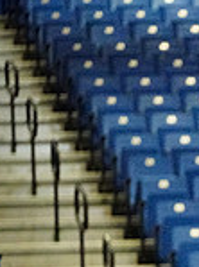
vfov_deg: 4.7
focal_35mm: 424
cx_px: 493
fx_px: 3264
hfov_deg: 3.4
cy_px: 338
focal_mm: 113
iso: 25600
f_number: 2.8
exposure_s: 1/1600
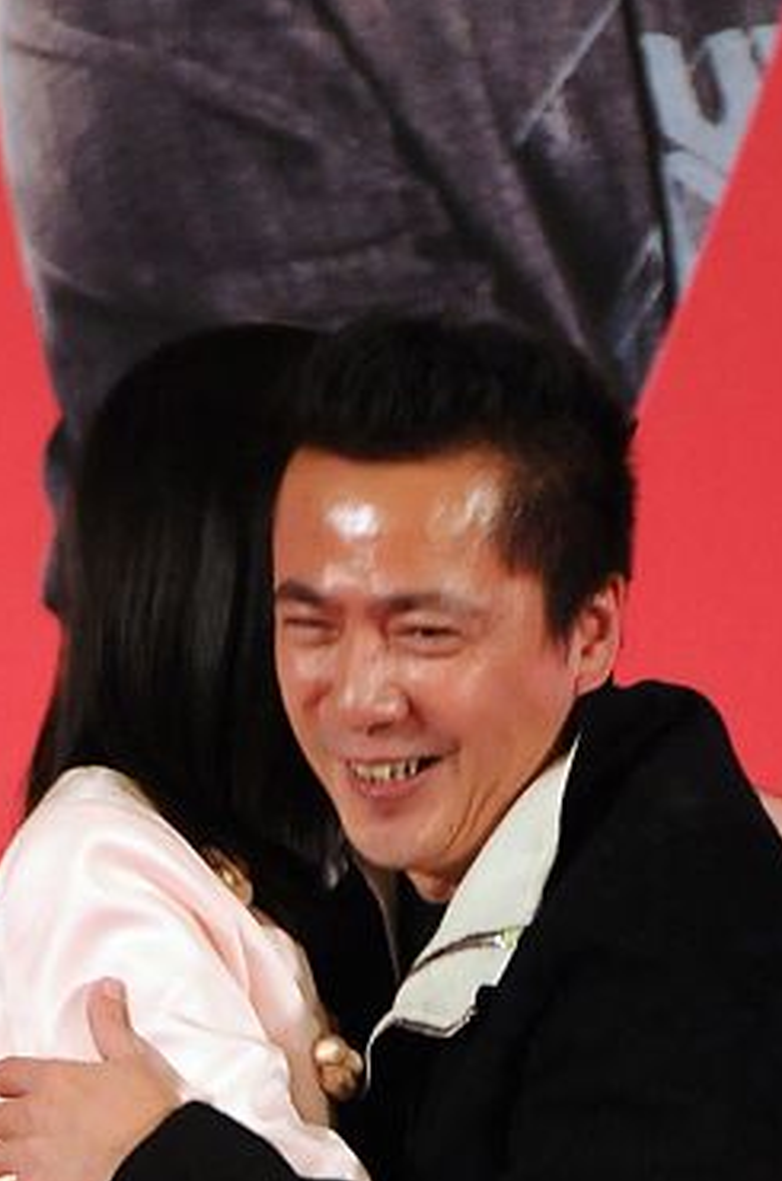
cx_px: 538
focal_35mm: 302
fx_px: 9886
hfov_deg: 4.5
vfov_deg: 6.7
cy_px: 1896
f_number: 3.2
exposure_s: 1/160
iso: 1000
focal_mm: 62
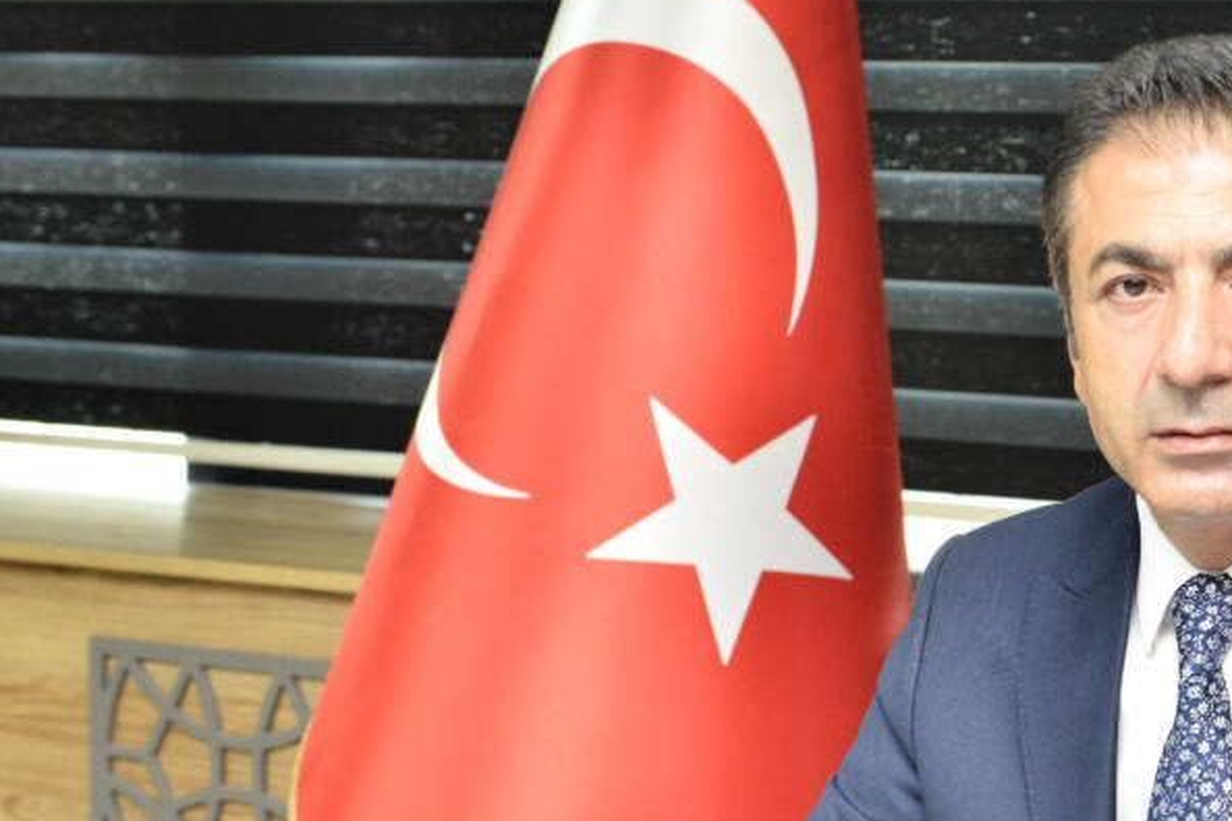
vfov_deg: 13.5
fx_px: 3456
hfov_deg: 19.7
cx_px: 1207
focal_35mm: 101
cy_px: 539
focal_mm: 50
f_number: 6.3
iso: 2000
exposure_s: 1/60
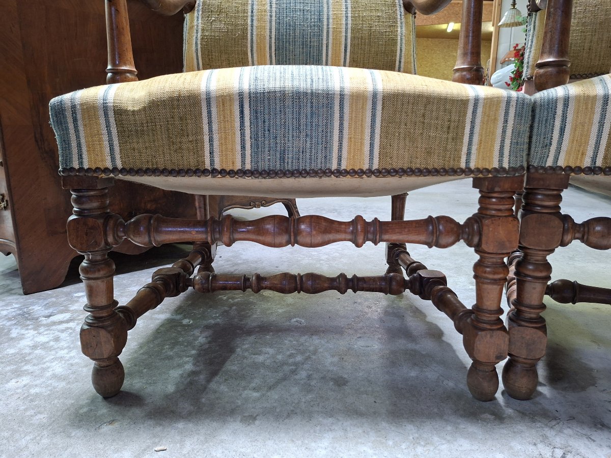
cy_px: 229
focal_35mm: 23
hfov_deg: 73.9
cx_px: 306
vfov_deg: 58.9
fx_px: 406
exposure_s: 1/33
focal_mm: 5.54
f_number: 1.8
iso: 320
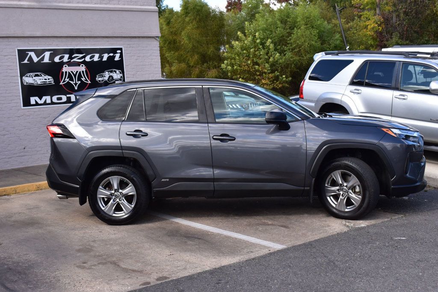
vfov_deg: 28.1
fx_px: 584
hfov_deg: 41.1
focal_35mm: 48
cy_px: 146
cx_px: 219
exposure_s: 1/250
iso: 400
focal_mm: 32
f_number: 10
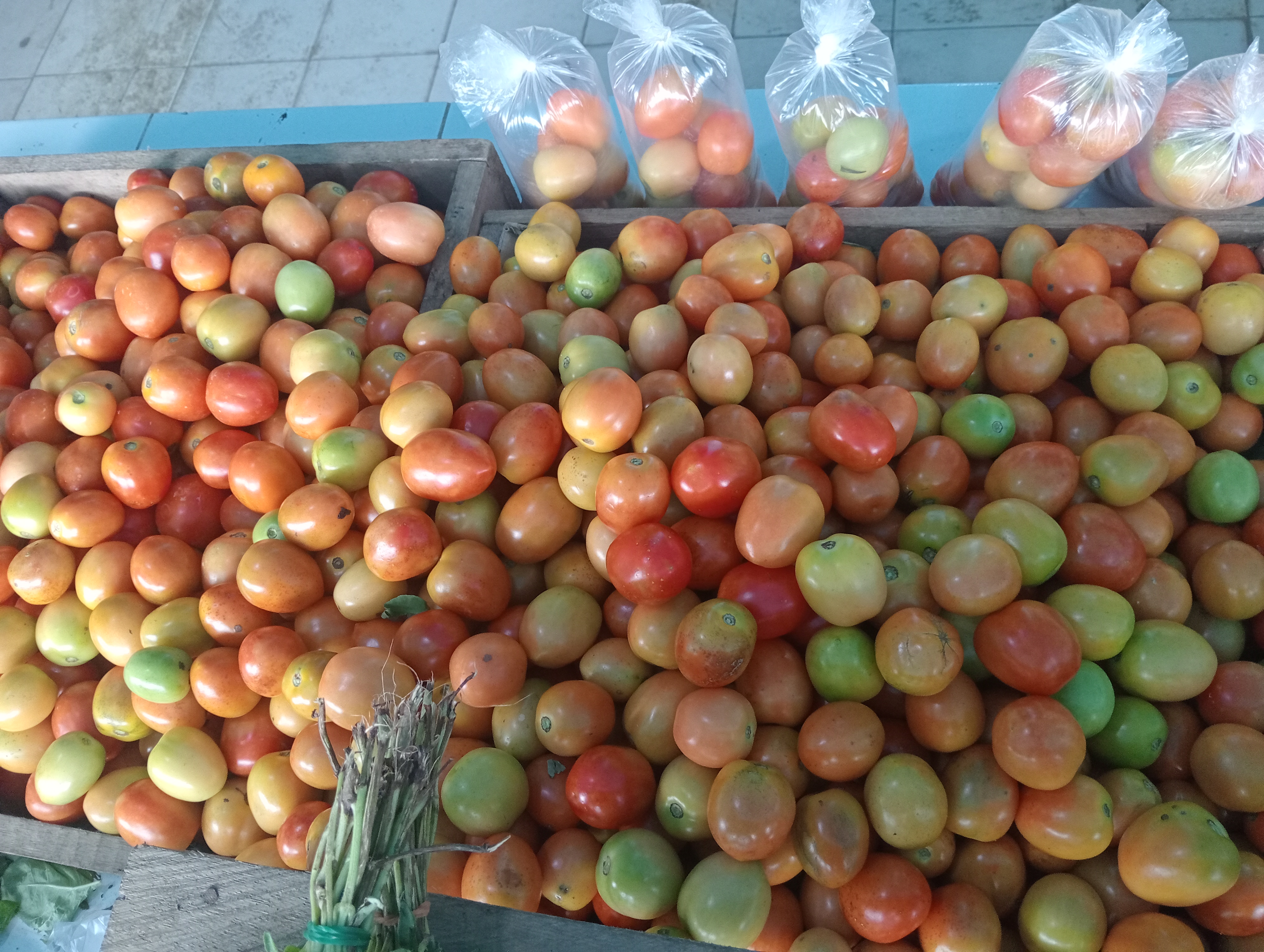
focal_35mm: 28
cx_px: 632
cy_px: 476
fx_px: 1024
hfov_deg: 63.4
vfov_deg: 49.9
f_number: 1.8
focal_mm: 3.98
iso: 700
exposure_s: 1/100
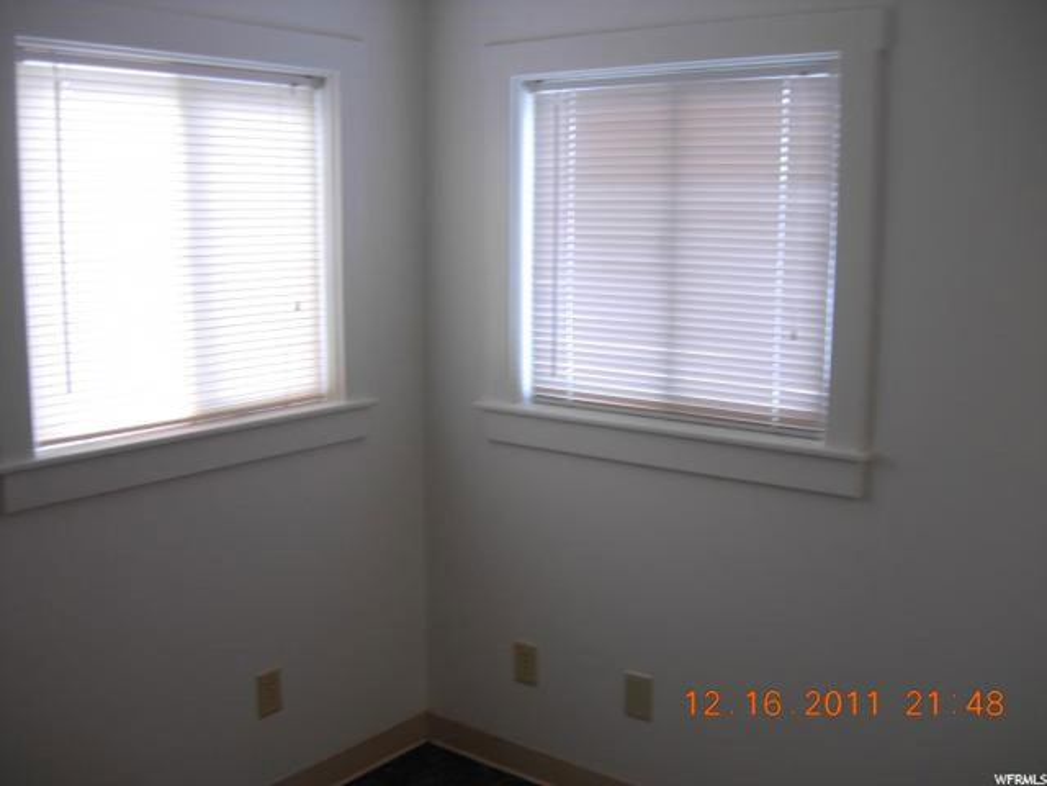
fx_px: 1089
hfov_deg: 51.4
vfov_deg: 39.7
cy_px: 393
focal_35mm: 36
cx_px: 524
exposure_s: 1/7.5
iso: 50
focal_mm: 7.5
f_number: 2.7
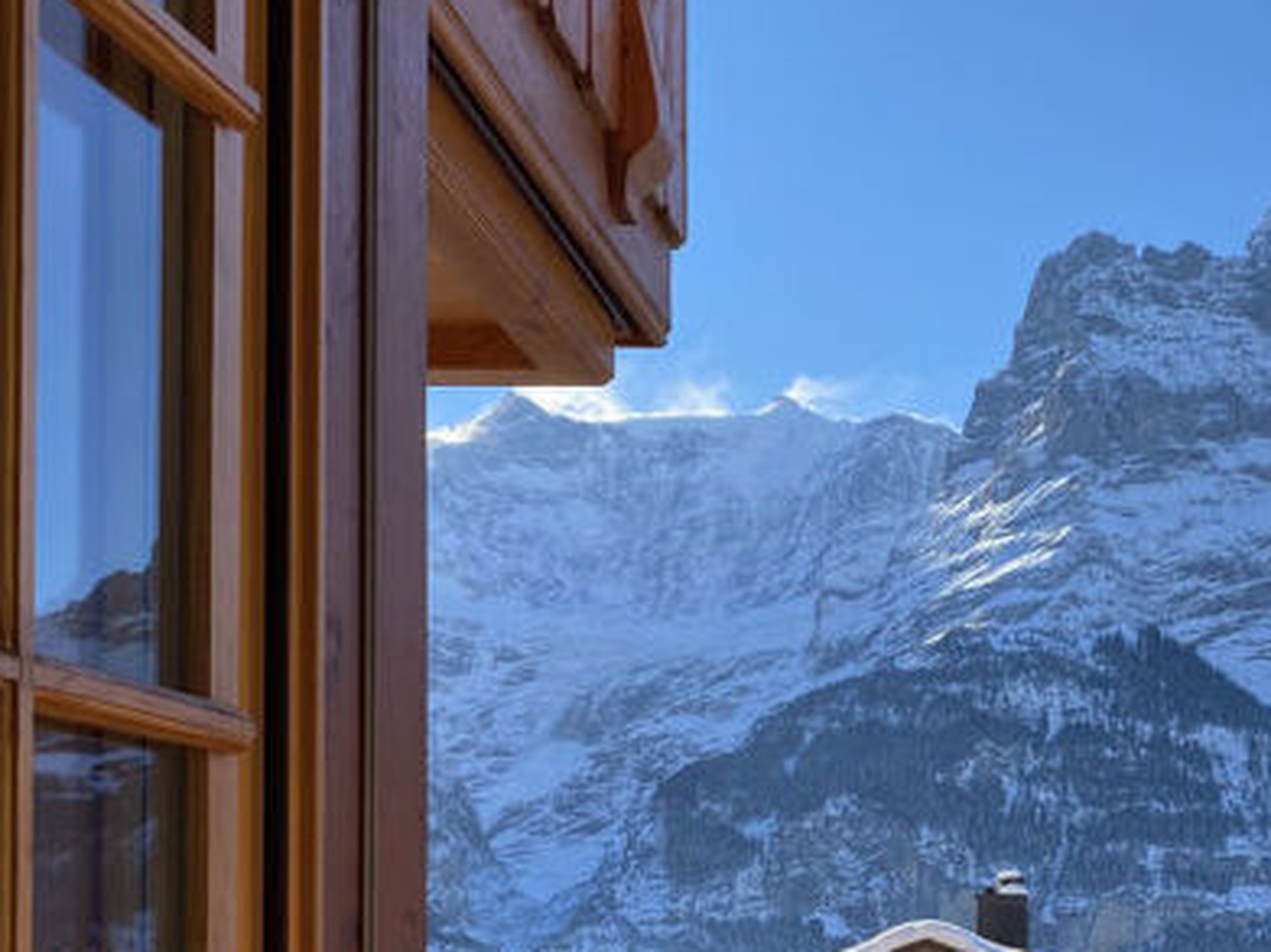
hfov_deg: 38.5
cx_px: 967
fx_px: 1762
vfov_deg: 29.5
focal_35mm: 48
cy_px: 780
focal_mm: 4.25
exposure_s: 1/1395
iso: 32
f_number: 1.8
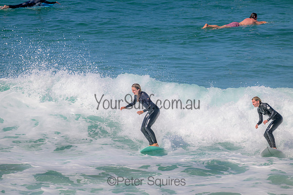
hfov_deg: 3.9
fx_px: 4314
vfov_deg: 2.6
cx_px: 146
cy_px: 98
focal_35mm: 530
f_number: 11
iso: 320
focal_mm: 530
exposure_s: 1/1000
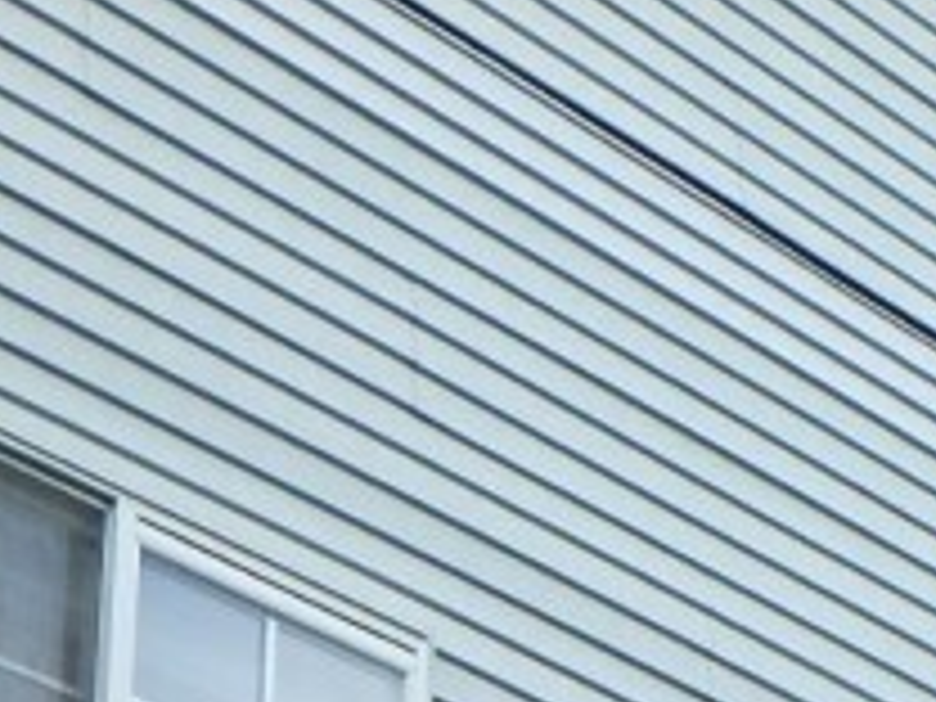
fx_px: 4516
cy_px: 1665
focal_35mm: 167
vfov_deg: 8.2
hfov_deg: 11.2
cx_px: 1580
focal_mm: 6
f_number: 4.9
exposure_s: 1/250
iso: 125
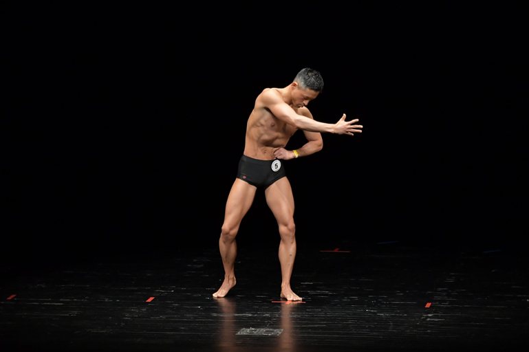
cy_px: 176
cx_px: 266
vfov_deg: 5.3
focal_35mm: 257
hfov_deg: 8.0
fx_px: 3775
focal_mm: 170
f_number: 5.6
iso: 3200
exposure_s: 1/400
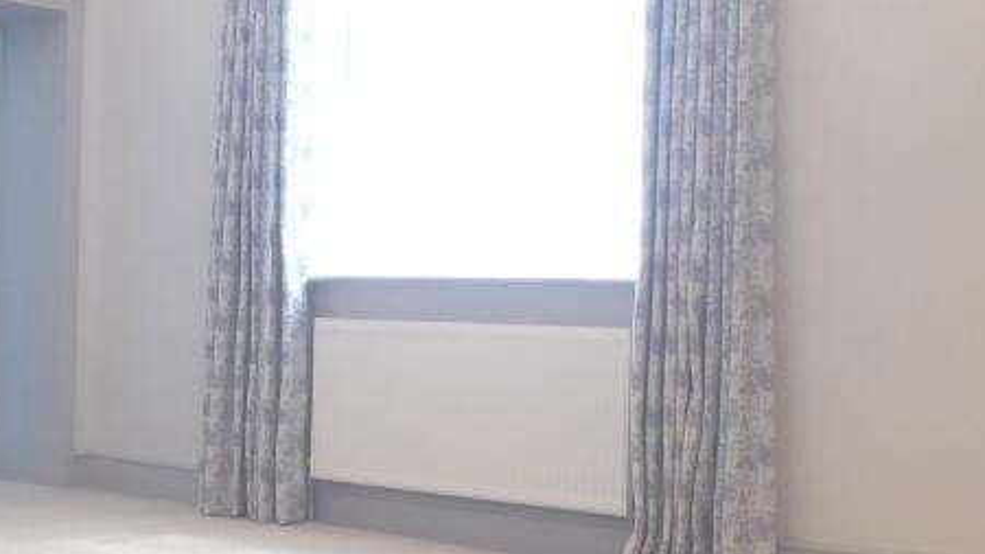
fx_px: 1619
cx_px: 158
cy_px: 309
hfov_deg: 32.6
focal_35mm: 62
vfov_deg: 19.4
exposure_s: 1/60
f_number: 3.3
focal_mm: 4.3
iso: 200
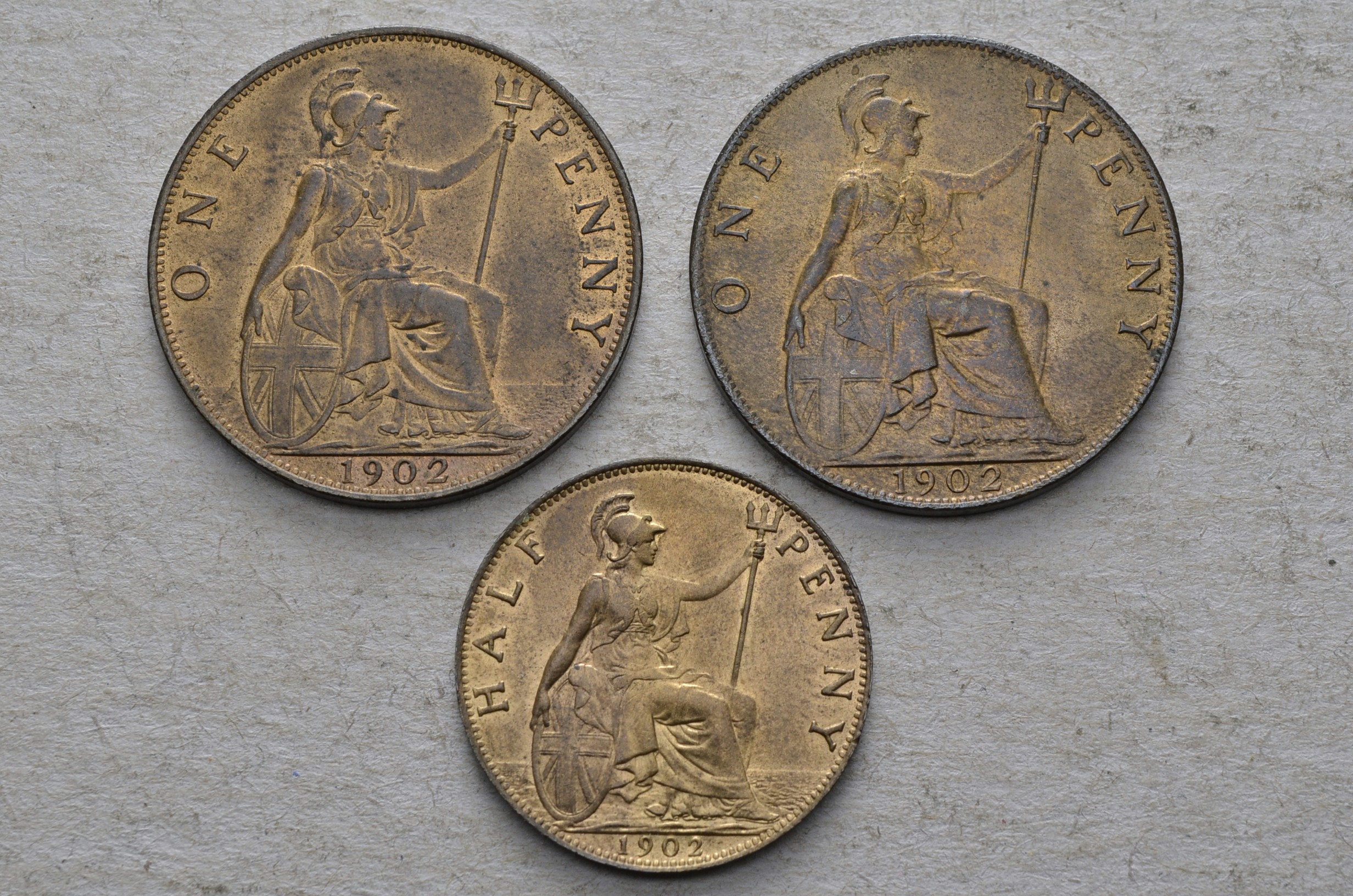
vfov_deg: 17.4
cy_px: 448
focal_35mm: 78
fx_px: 2925
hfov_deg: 26.0
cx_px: 676
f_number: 14
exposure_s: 1/250
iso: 400
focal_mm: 52
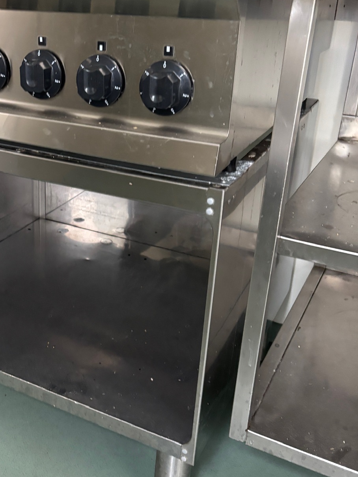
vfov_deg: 42.9
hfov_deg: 31.8
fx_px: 607
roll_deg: -0.8
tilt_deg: -21.3
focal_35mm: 44
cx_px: 57
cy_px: 215
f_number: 1.6
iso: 500
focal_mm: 5.96
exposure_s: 1/49
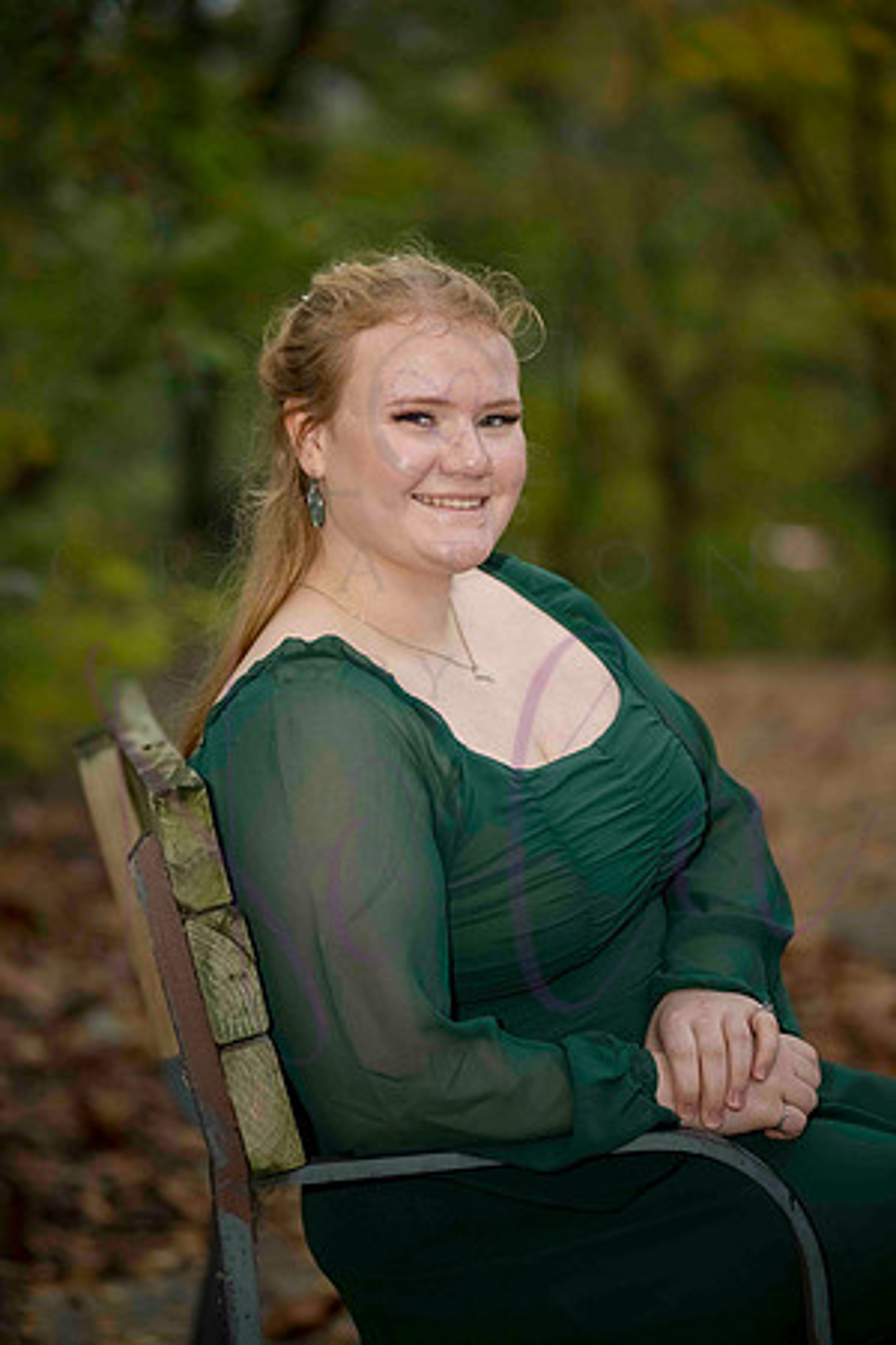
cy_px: 672
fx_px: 3733
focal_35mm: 100
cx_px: 448
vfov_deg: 20.4
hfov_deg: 13.7
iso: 1600
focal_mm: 100
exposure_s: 1/320
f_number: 3.2
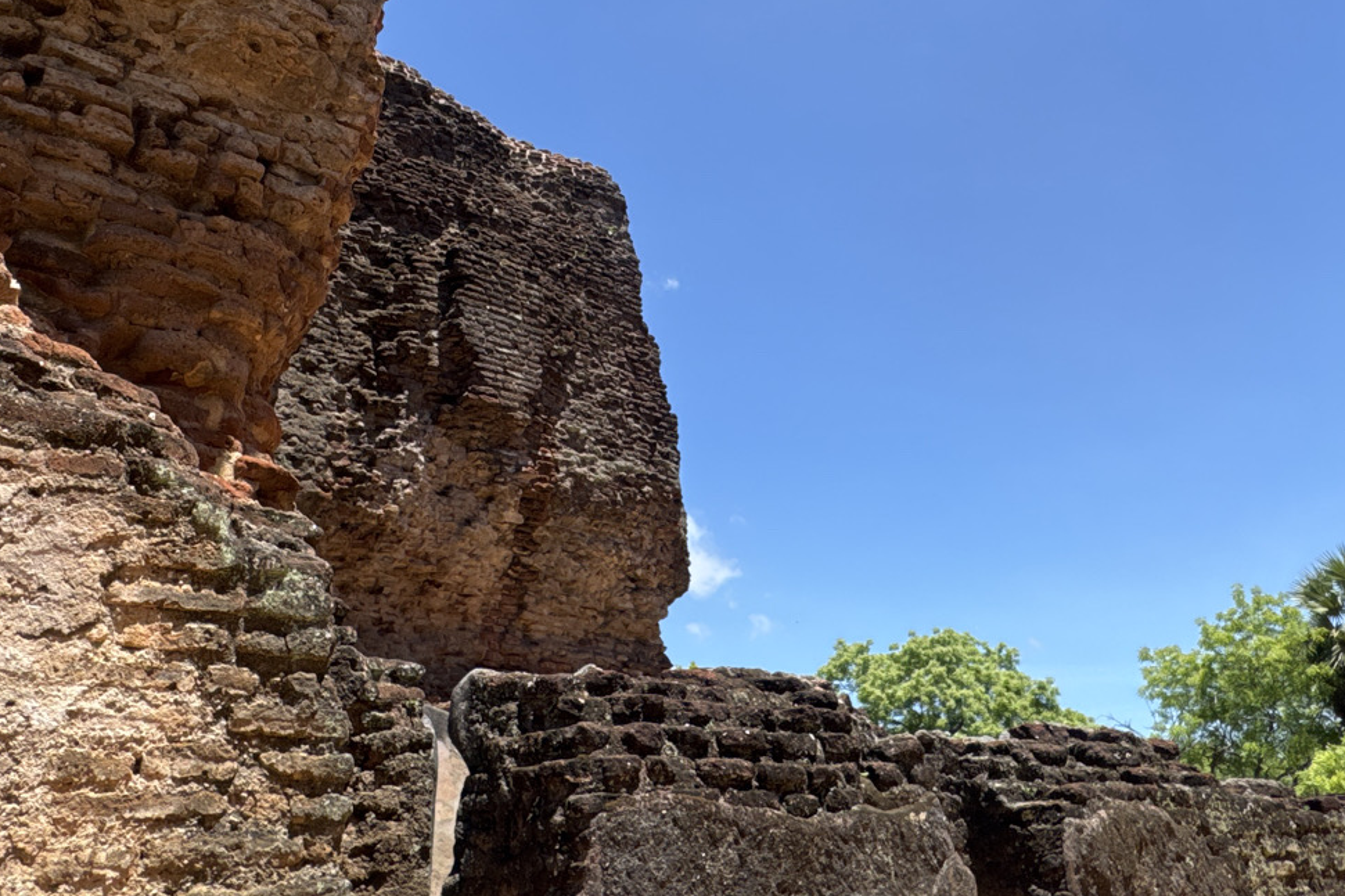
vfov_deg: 42.5
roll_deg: +3.1
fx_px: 1121
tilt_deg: +31.5
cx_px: 690
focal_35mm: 30
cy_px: 245
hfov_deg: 61.9
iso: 50
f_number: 2.2
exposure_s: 1/1346
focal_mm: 2.22
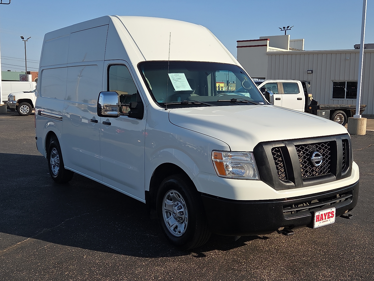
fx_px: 421
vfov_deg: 36.8
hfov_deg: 47.9
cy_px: 140
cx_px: 187
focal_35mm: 39
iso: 77
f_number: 1.8
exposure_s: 1/10000
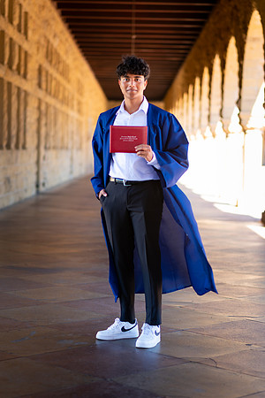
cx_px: 132
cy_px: 199
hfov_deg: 16.1
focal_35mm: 85
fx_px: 938
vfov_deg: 23.9
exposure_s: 1/200
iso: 64
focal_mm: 85
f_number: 2.5
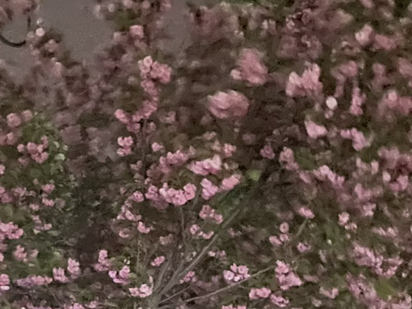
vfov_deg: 15.6
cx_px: 88
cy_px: 444
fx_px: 1047
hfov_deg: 22.0
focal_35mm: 88
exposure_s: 1/7
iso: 1600
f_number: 1.6
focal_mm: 4.2
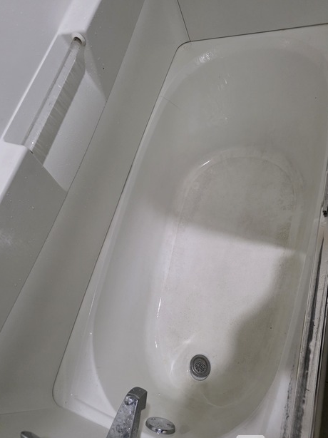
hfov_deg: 54.8
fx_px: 316
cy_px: 226
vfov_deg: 69.4
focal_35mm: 25
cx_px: 173
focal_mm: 6.3
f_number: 1.7
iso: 1250
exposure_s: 1/120
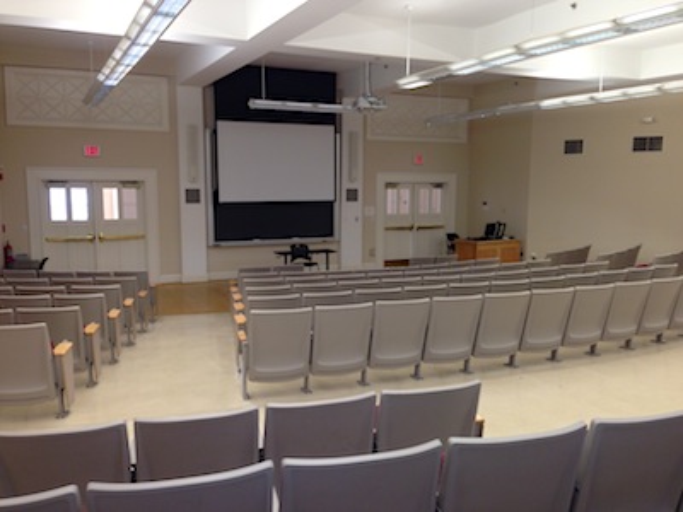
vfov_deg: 42.9
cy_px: 256
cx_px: 342
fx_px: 651
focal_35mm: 33
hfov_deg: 55.4
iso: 64
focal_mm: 4.13
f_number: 2.4
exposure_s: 1/20
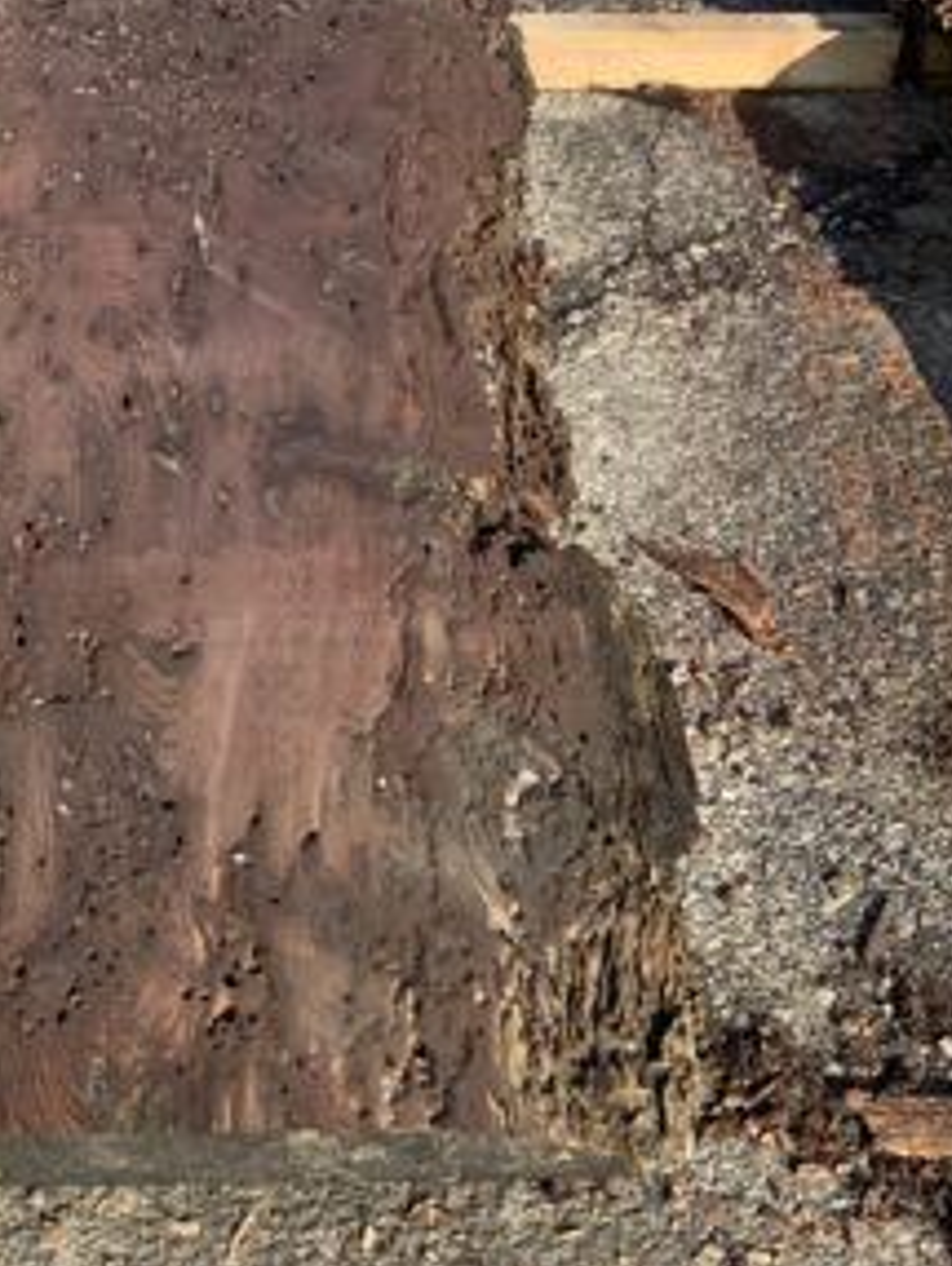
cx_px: 173
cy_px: 139
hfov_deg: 26.5
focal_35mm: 54
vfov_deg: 33.7
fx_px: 1977
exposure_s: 1/642
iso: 16
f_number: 1.8
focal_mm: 3
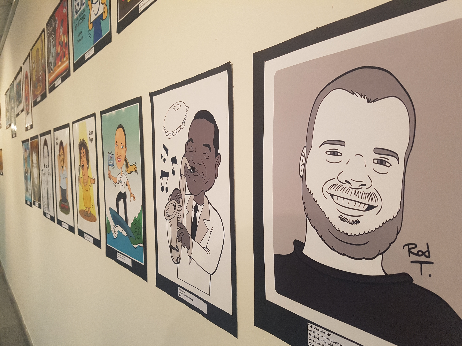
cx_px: 231
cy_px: 173
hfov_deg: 67.3
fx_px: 347
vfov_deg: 53.1
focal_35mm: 26
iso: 125
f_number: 1.7
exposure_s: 1/60
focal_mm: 4.2
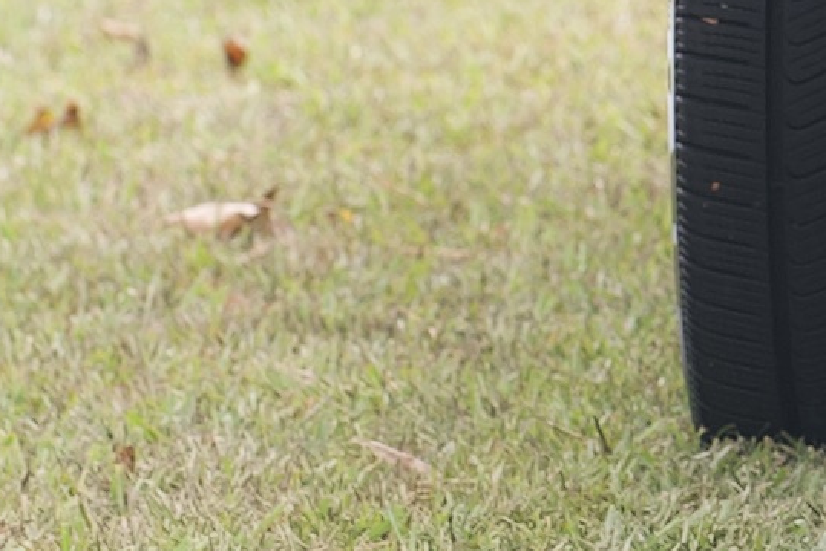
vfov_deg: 2.0
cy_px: -885
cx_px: 2224
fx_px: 15357
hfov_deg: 3.0
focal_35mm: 669
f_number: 4.5
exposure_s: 1/200
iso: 160
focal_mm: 85
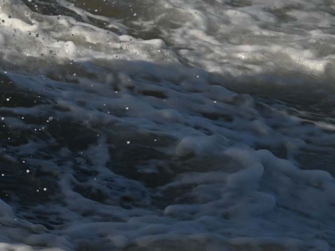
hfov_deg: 1.4
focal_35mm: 1463
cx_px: -694
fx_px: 14163
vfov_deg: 1.0
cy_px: -110
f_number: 7.1
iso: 100
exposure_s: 1/800
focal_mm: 200
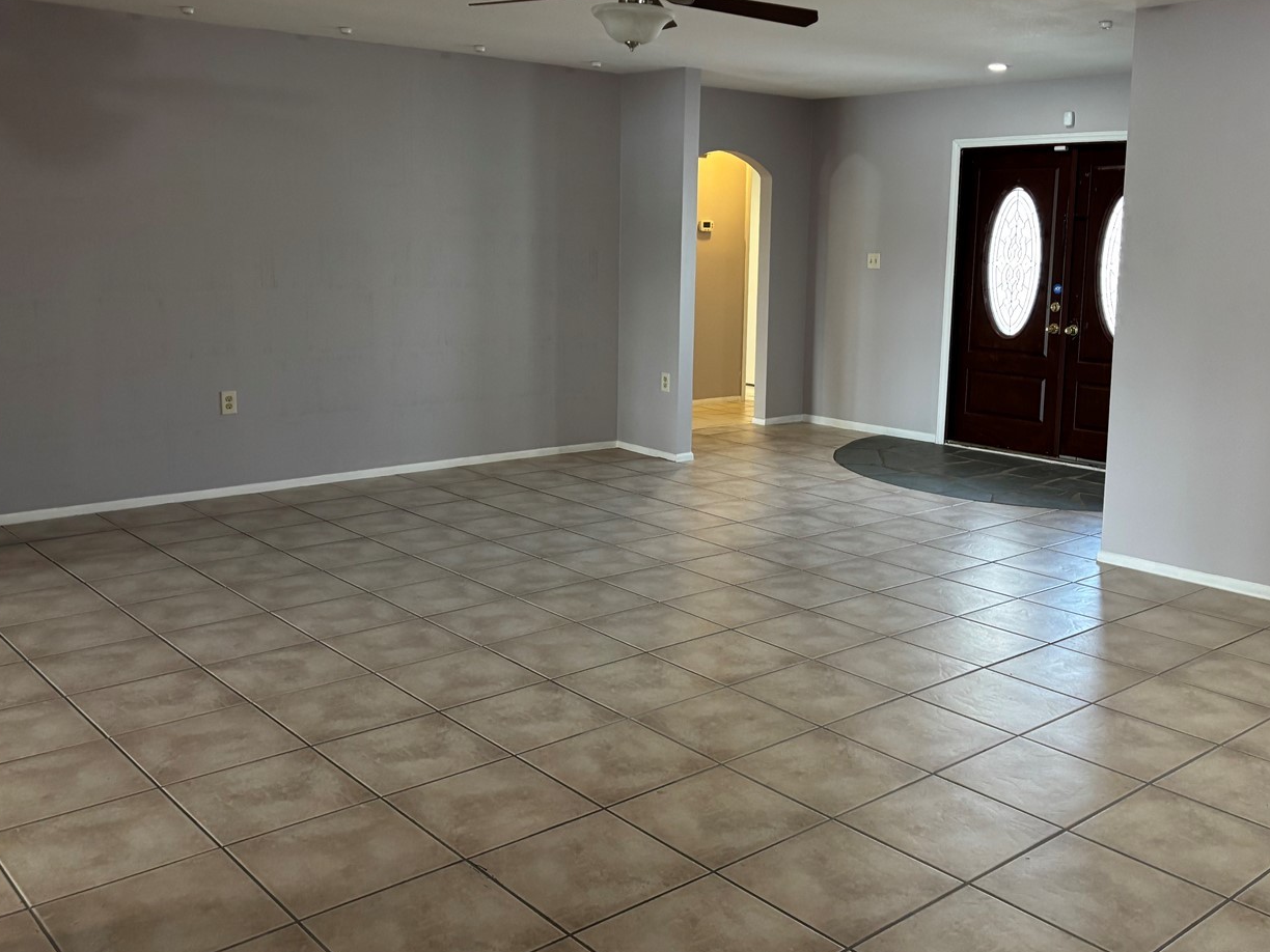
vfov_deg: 41.7
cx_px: 682
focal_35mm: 34
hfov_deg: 53.9
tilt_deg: -8.1
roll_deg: -1.3
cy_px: 412
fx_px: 1247
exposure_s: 1/60
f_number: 1.6
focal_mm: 5.96
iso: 320
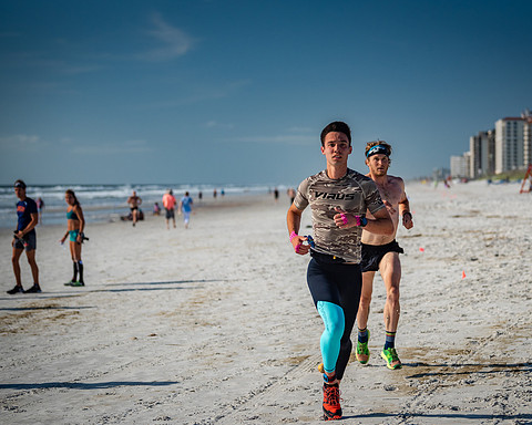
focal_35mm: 93
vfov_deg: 16.5
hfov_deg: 20.6
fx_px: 1464
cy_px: 193
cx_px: 325
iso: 320
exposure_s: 1/4000
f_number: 2.8
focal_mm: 75
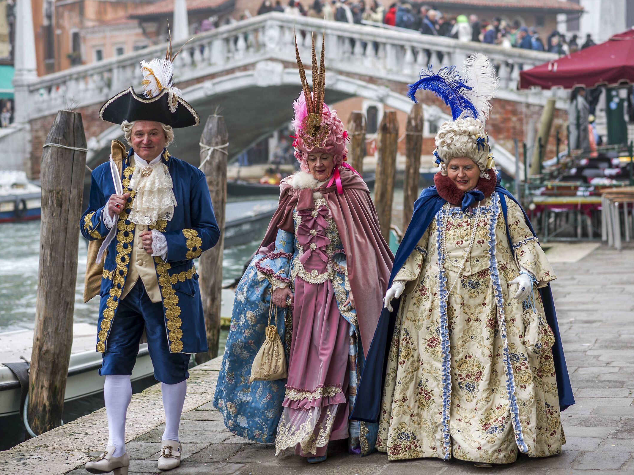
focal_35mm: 92
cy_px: 238
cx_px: 322
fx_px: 1685
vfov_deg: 16.1
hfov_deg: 21.3
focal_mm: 85
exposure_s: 1/250
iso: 100
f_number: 3.3
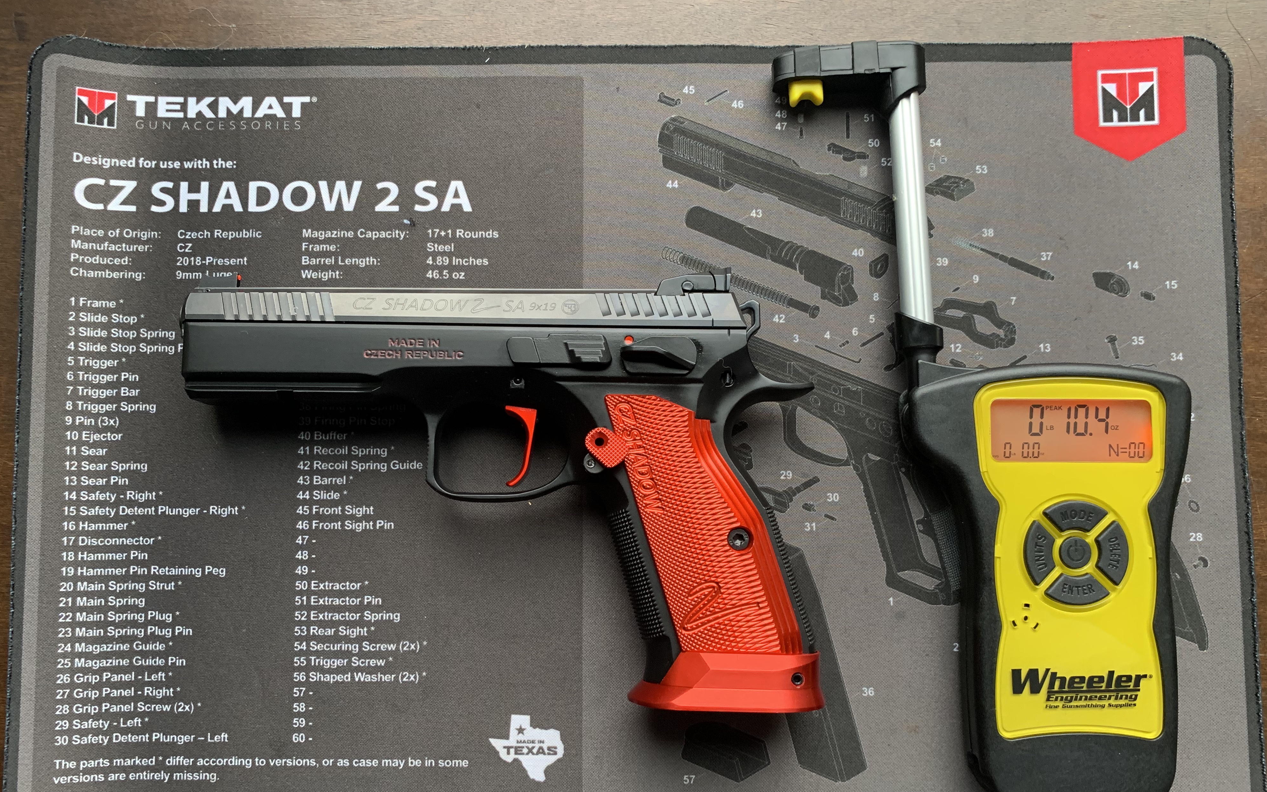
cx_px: 627
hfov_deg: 66.5
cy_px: 436
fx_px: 967
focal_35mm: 28
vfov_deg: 44.5
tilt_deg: -85.9
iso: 200
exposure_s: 1/60
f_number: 1.8
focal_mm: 4.25
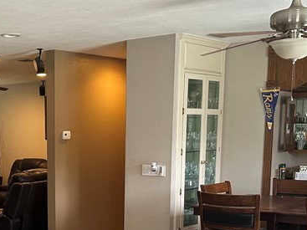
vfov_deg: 21.2
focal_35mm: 67
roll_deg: +1.1
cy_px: 227
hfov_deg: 28.0
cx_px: 35
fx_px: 594
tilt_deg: -8.6
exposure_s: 1/60
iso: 160
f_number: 1.78
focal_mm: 6.86
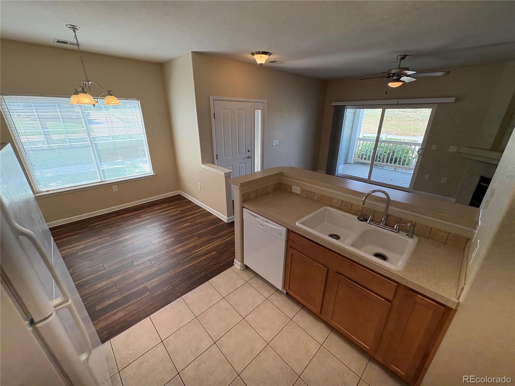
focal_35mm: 14
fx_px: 208
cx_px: 258
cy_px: 193
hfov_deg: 102.1
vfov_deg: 85.7
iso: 125
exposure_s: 1/124
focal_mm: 2.22
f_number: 2.2
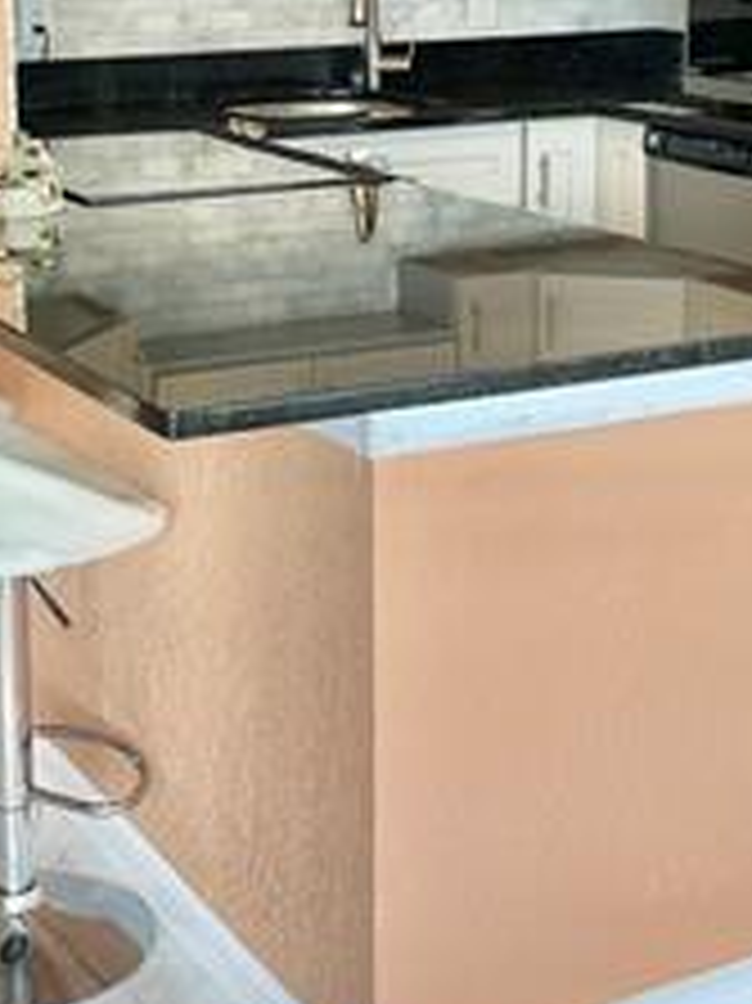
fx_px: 2030
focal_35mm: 70
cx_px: 360
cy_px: 333
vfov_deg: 27.6
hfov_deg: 21.0
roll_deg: -0.2
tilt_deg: -12.4
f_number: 1.6
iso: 80
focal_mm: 4.2
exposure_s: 1/120
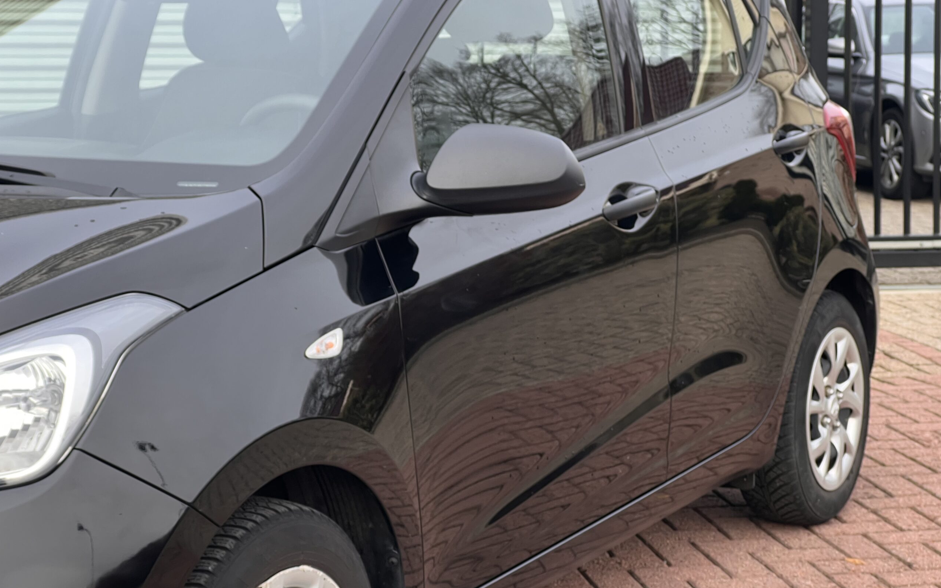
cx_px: 471
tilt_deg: -6.5
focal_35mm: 82
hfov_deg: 25.2
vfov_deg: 15.9
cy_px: 265
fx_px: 2103
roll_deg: +1.0
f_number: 2.8
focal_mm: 9
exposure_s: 1/99
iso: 80
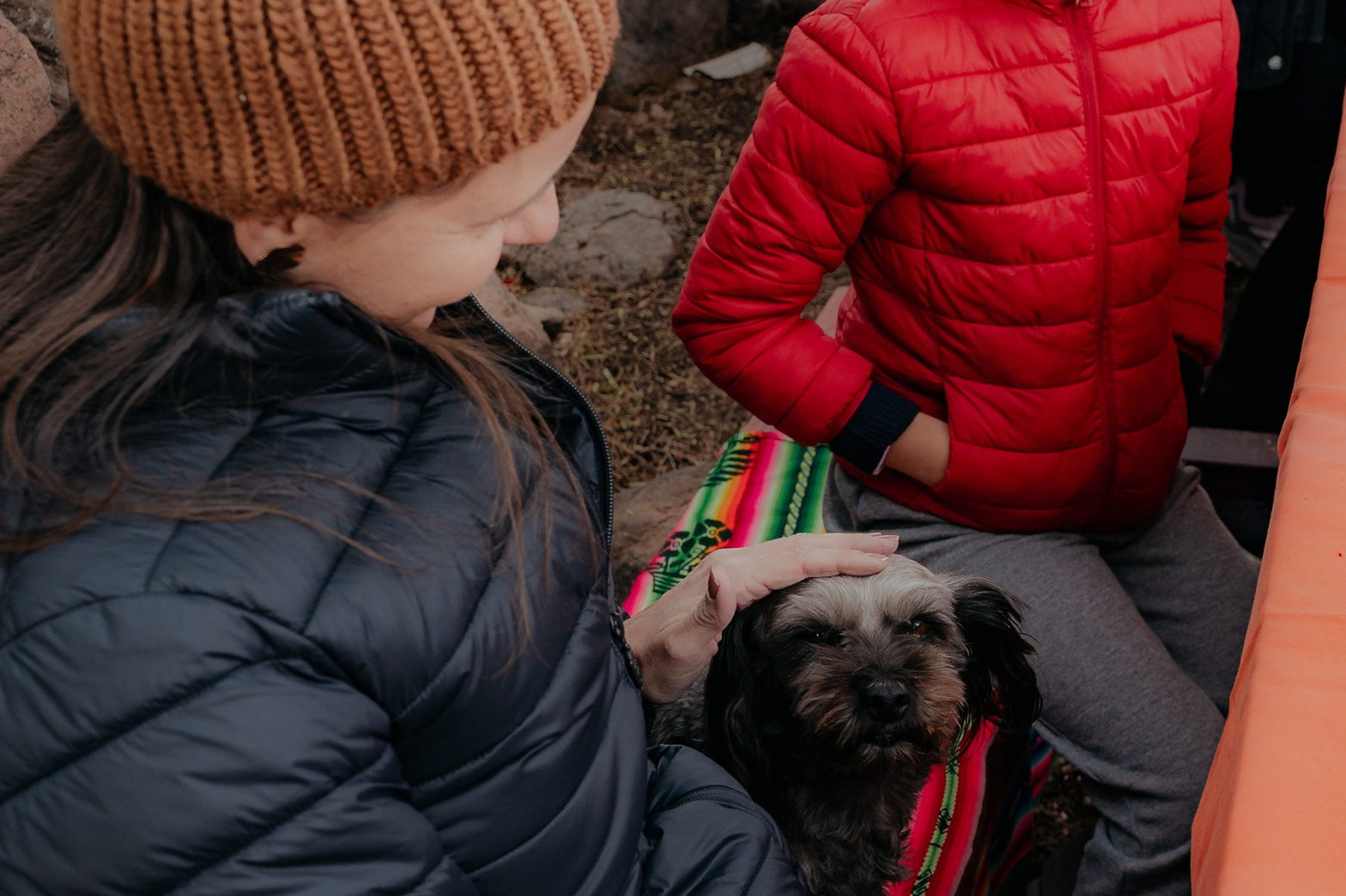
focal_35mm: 61
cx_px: 759
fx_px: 2280
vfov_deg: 22.2
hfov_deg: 32.8
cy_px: 409
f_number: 4.5
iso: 125
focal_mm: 23
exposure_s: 1/80
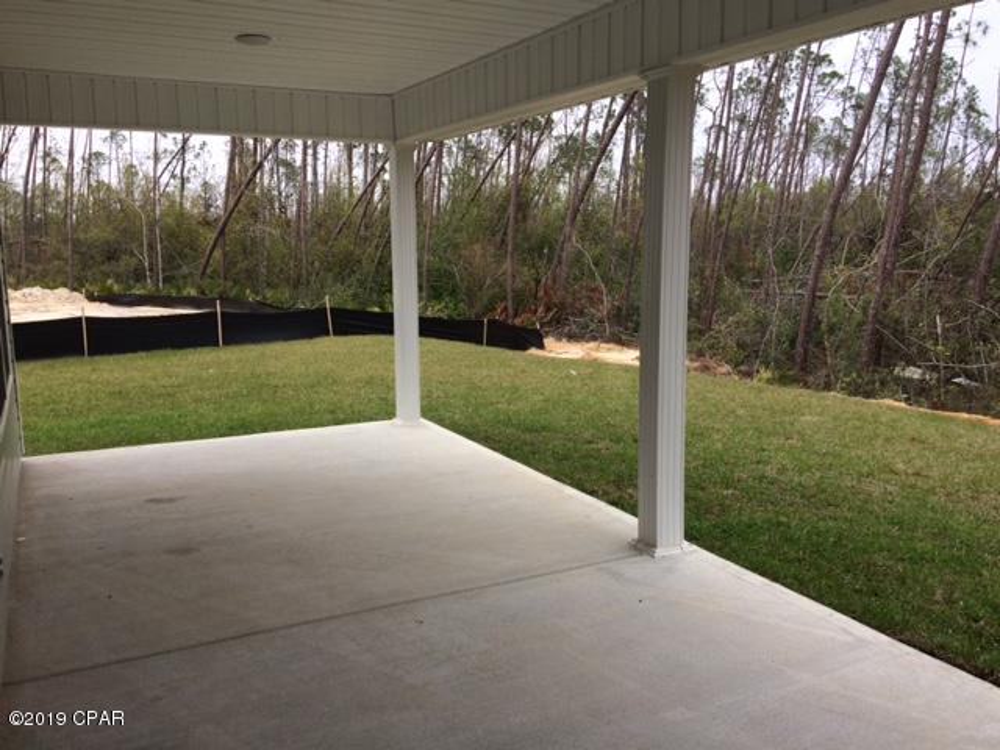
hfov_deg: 61.7
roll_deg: +0.8
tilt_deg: -11.3
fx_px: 838
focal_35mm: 29
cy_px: 375
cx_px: 500
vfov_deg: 48.2
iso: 32
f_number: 2.2
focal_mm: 4.15
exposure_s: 1/1109
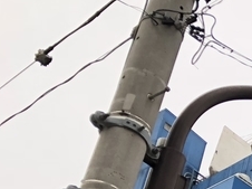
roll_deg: +1.7
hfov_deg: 13.0
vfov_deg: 10.9
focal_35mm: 127
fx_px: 924
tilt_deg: +37.1
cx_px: 541
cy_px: 333
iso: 20
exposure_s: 1/202
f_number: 1.8
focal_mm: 4
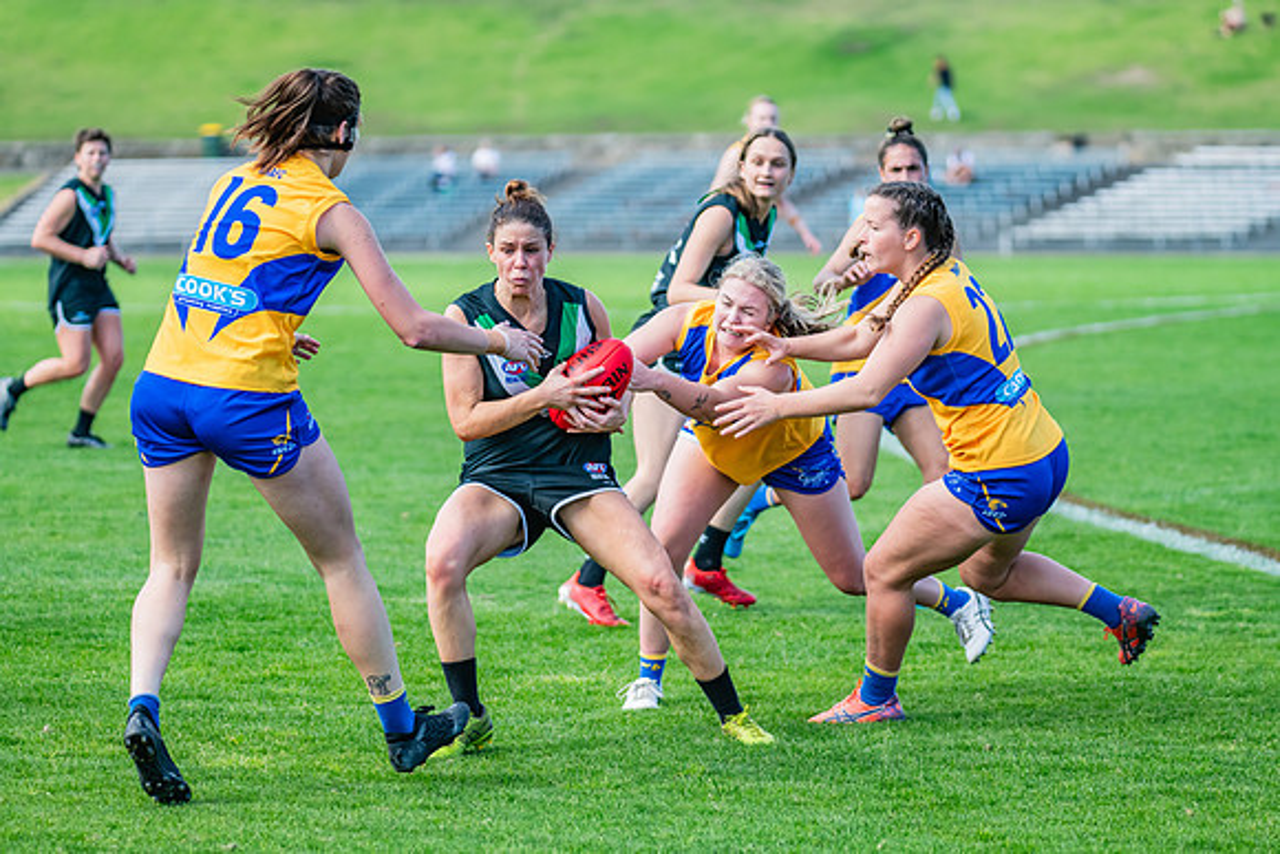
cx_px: 640
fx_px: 6046
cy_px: 427
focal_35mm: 170
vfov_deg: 8.1
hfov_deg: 12.1
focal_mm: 170
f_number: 4.5
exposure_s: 1/1600
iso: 800
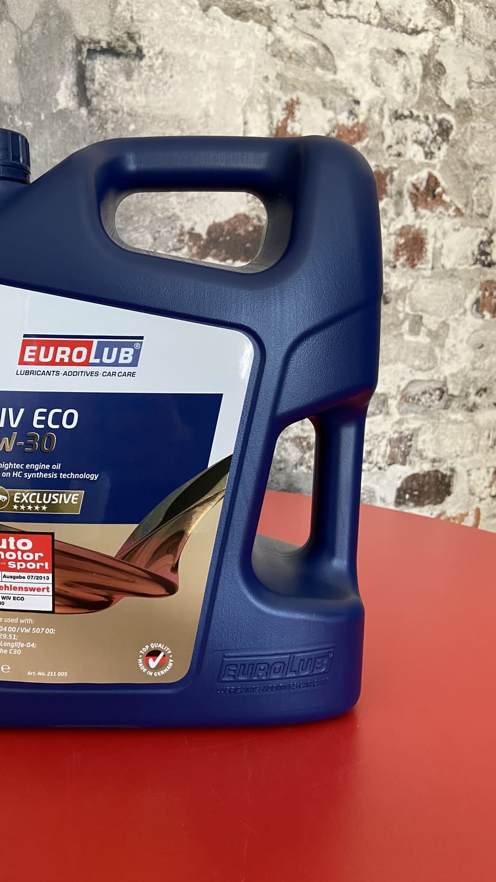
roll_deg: -1.5
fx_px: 678
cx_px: 159
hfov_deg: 39.6
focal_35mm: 29
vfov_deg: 66.1
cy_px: 446
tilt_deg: -9.7
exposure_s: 1/71
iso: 125
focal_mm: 4.25
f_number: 1.8
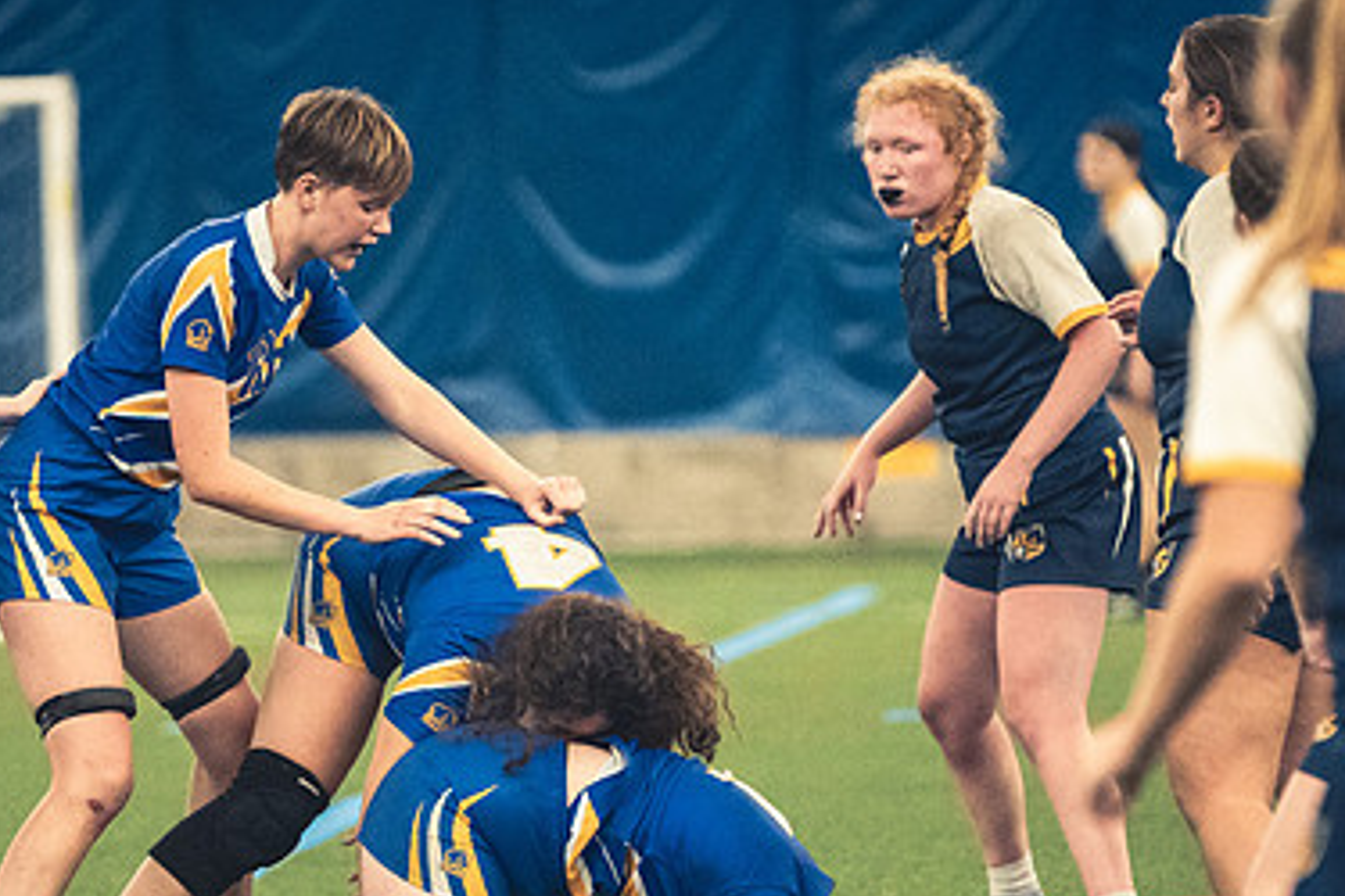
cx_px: 588
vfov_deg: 3.0
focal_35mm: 464
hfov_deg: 4.4
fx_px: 17334
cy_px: 624
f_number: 2.8
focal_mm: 200
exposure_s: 1/500
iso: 12800
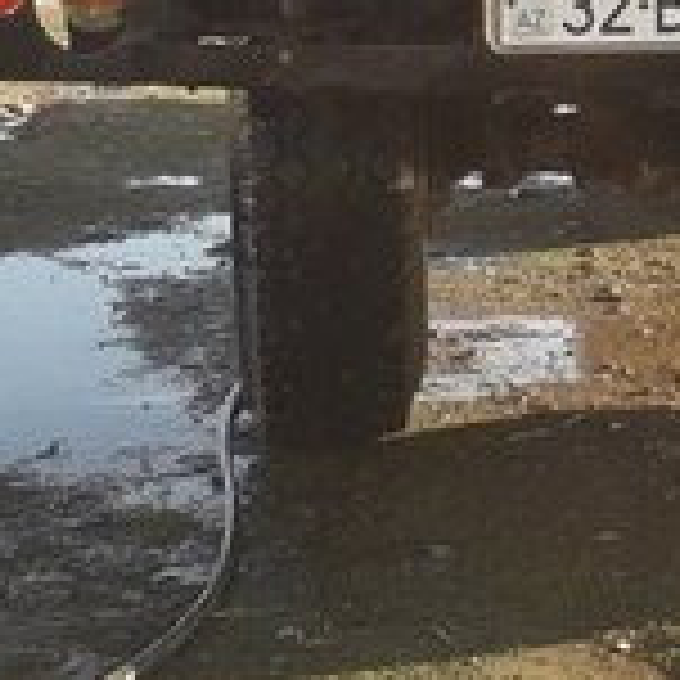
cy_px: -187
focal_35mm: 104
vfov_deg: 15.9
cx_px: 820
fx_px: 2311
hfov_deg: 16.1
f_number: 1.9
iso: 40
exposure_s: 1/355
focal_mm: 3.6
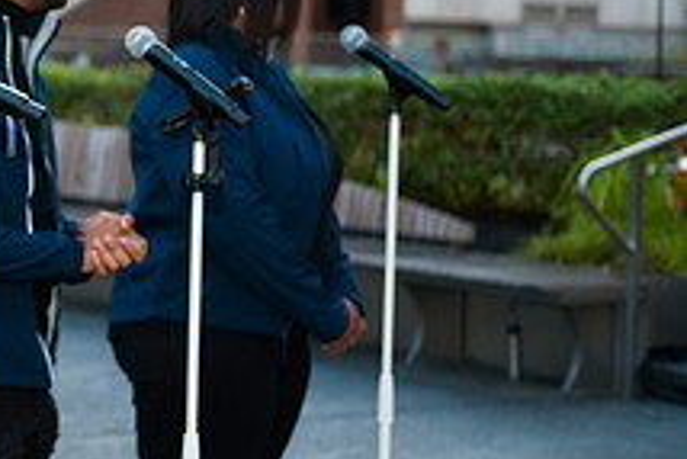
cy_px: 132
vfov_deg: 10.5
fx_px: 2482
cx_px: -241
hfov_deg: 15.0
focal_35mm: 130
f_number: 3.2
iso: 1250
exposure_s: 1/200
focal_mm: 48
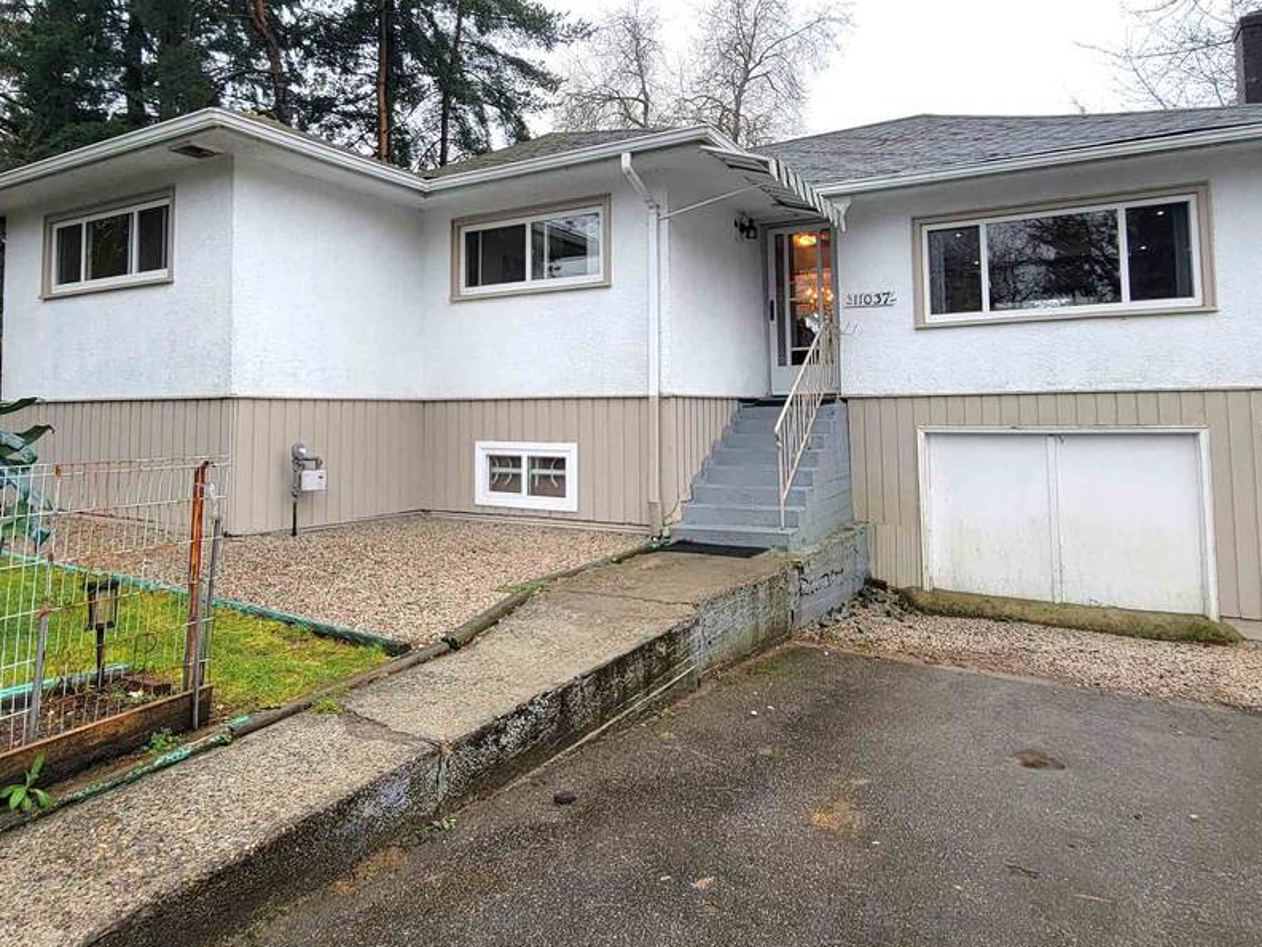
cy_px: 357
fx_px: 766
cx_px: 570
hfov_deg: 78.8
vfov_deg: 62.6
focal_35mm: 21
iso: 50
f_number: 2.2
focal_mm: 2.2
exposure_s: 1/161
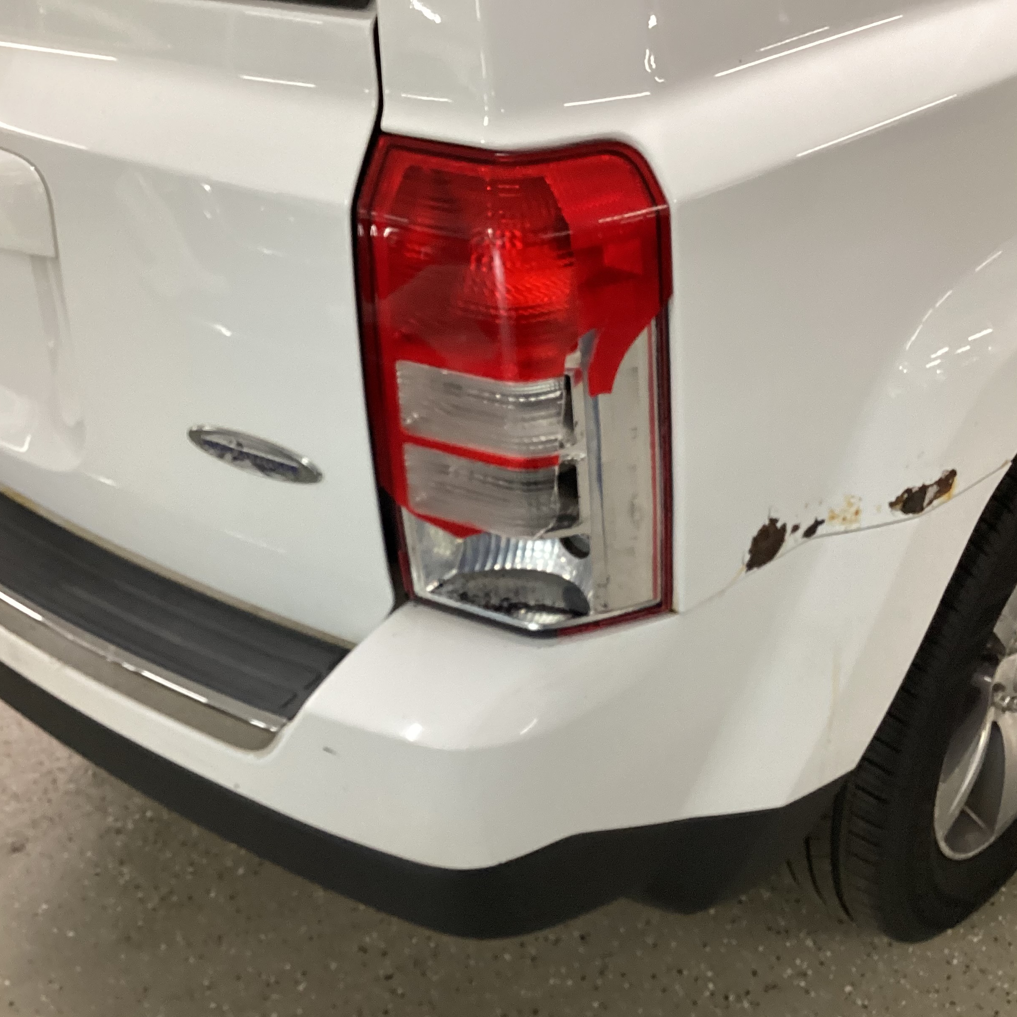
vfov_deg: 44.9
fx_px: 1230
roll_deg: +5.6
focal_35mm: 37
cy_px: 513
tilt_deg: -34.9
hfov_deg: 44.9
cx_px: 556
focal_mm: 3.3
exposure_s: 1/50
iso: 160
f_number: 2.4
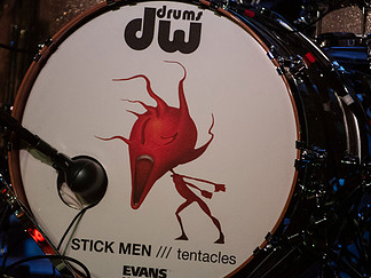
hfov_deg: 5.8
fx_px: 3687
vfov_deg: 4.3
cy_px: 144
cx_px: 171
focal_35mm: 344
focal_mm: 200
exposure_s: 1/125
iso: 2500
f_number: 3.2
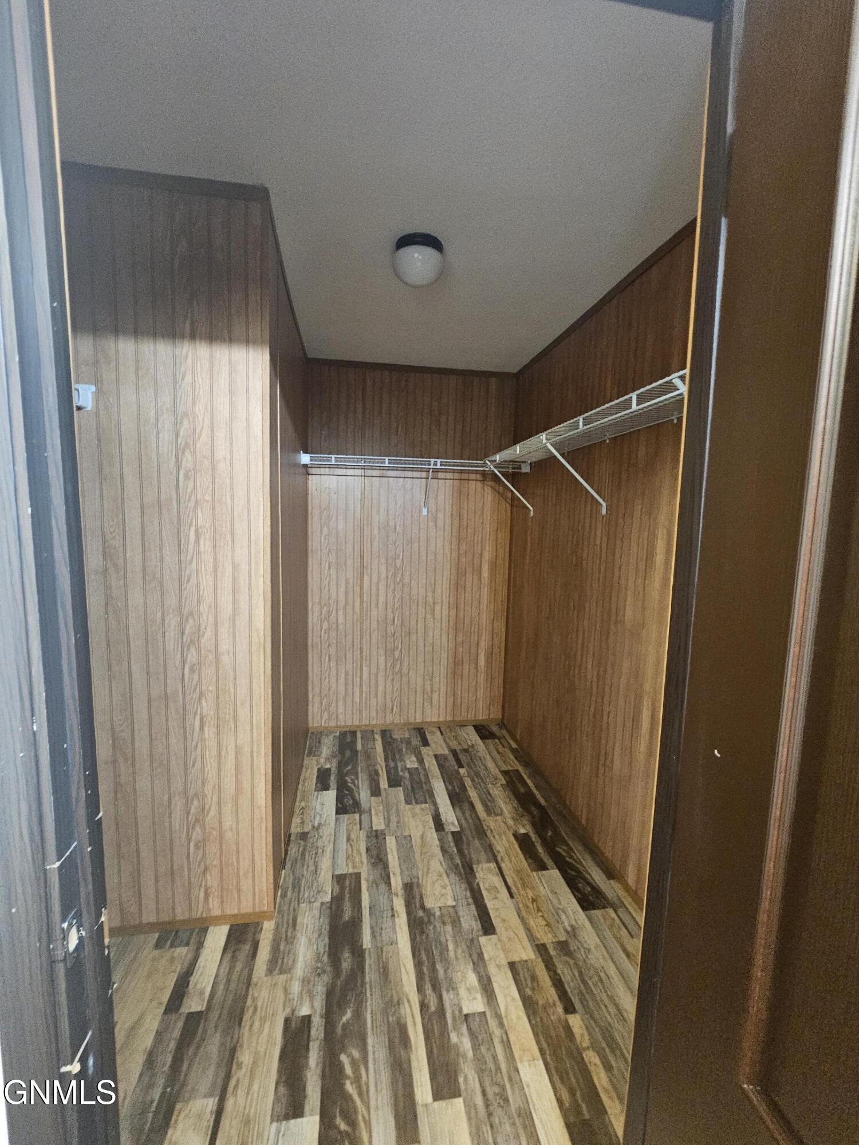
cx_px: 430
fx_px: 430
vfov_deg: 106.2
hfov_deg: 89.9
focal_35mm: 13
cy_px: 572
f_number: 2.2
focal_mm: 2.2
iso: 640
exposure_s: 1/30
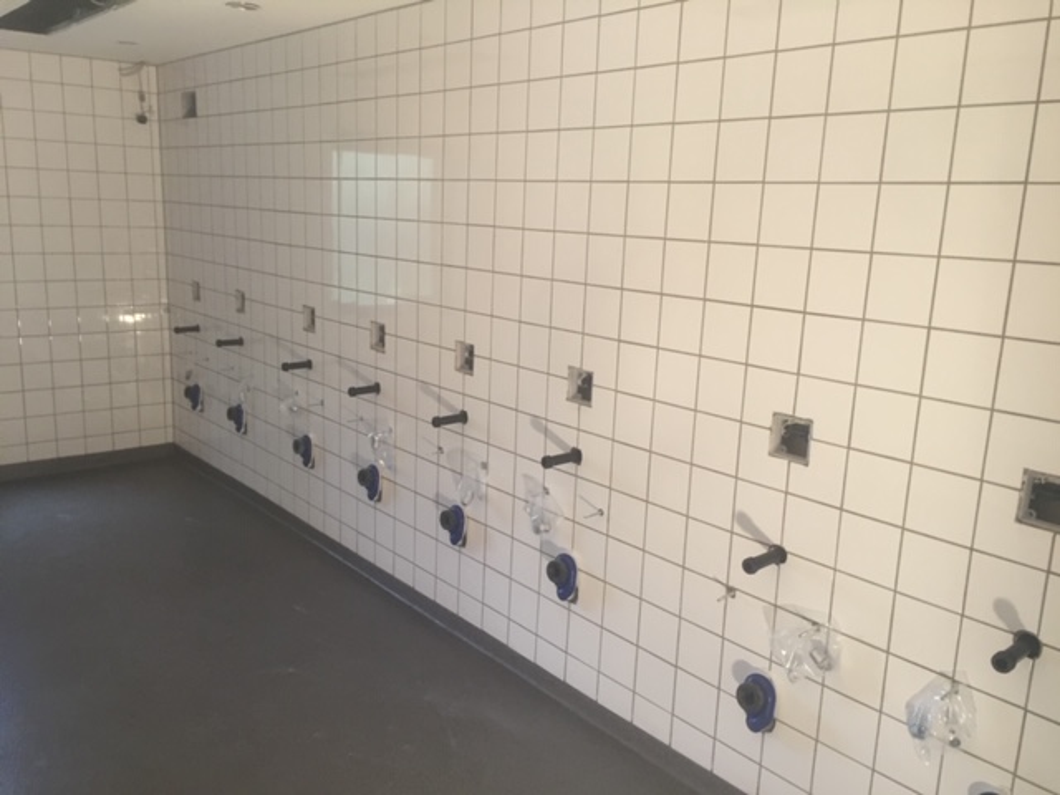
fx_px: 888
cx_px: 530
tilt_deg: -12.4
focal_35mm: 29
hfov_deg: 61.7
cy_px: 398
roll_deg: -1.9
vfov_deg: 48.2
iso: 125
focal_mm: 4.15
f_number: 2.2
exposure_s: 1/33
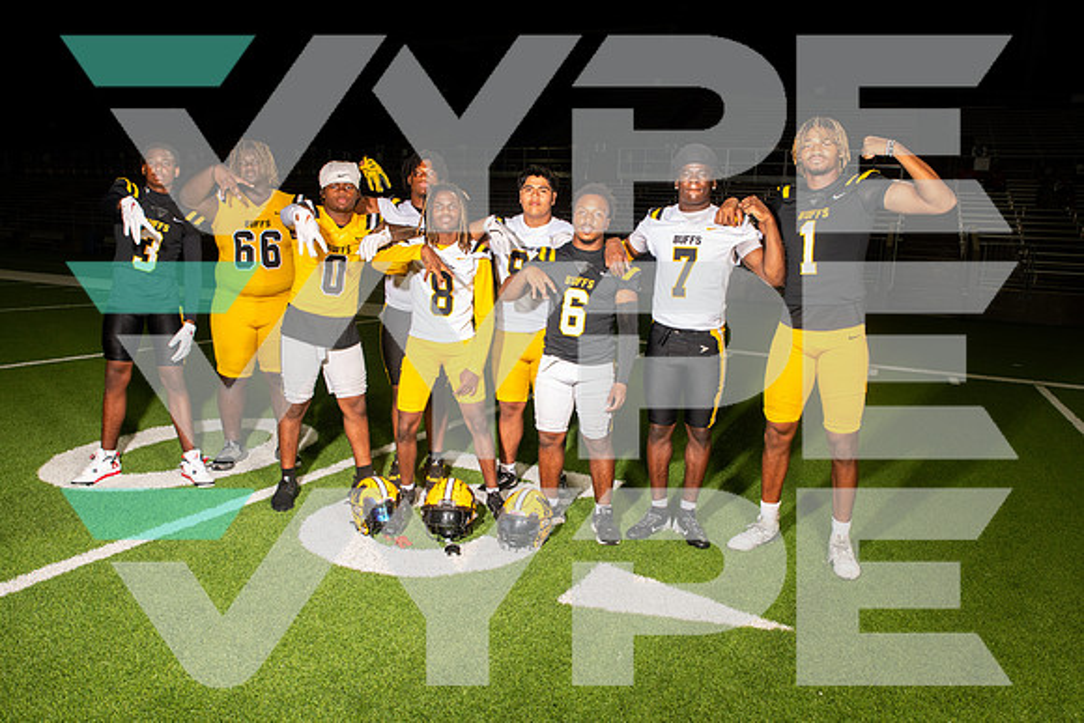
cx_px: 542
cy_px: 362
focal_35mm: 26
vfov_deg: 49.6
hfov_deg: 69.4
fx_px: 783
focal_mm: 26
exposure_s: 1/320
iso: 800
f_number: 7.1
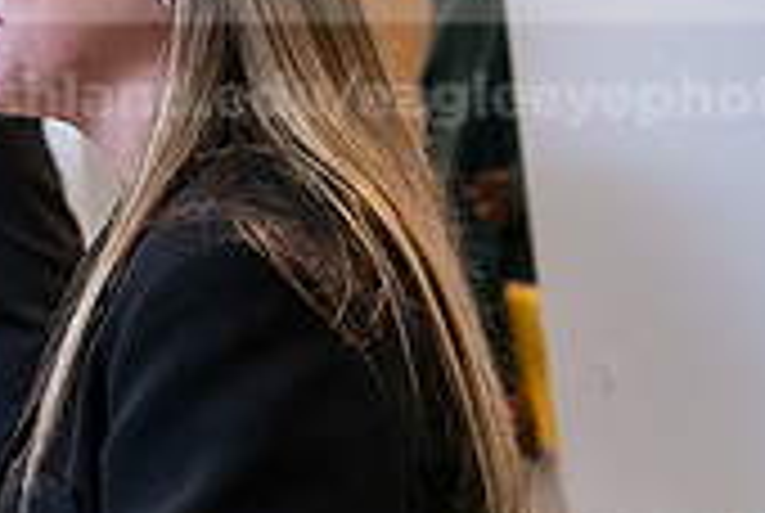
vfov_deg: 9.6
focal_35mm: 143
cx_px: -418
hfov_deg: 13.4
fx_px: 3044
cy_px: 191
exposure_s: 1/160
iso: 2000
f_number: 3.2
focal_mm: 42
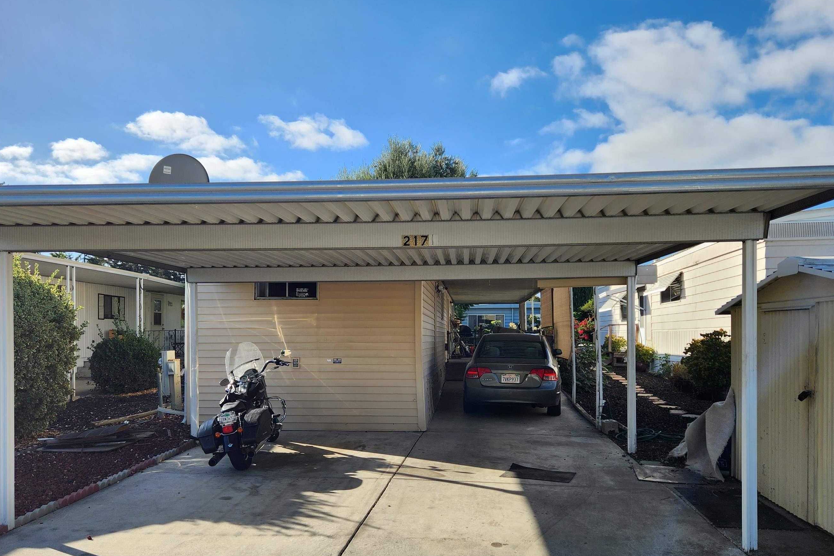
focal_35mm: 28
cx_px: 419
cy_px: 342
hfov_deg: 65.5
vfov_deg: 46.1
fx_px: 649
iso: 20
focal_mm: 5.4
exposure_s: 1/1365
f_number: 1.8
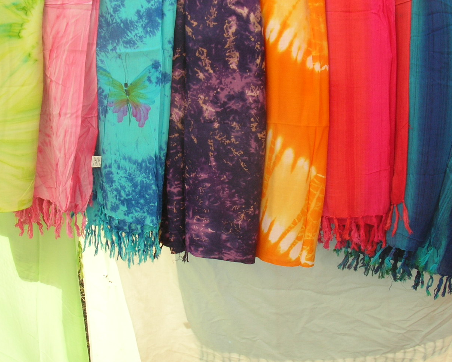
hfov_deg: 41.2
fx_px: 602
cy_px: 158
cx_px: 222
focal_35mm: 45
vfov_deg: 33.4
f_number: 5.6
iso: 50
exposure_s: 1/143
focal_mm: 5.8
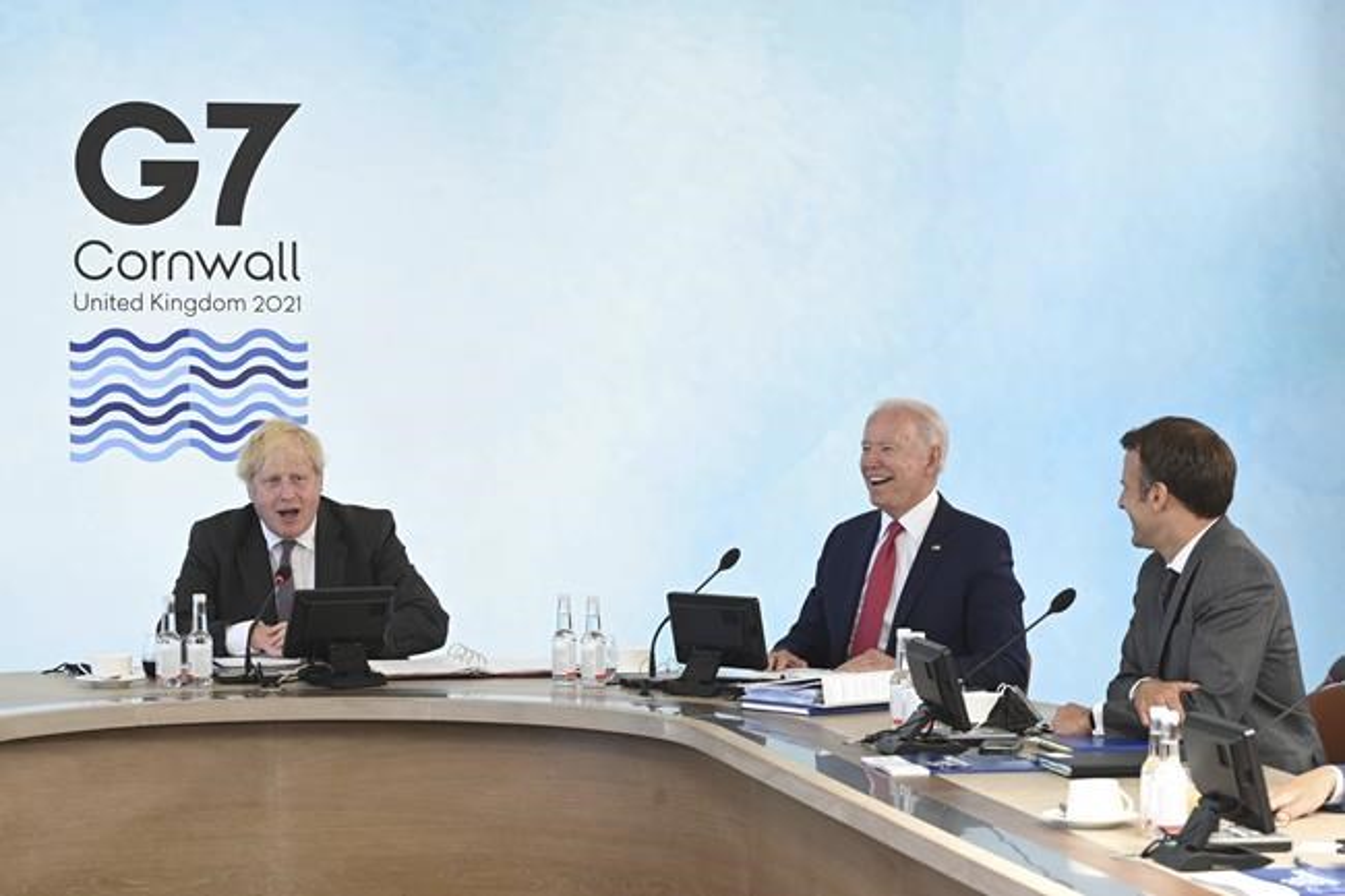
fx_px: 3884
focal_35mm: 104
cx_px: 672
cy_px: 448
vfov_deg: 13.2
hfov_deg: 19.6
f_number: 7.1
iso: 1600
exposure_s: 1/250
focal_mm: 104
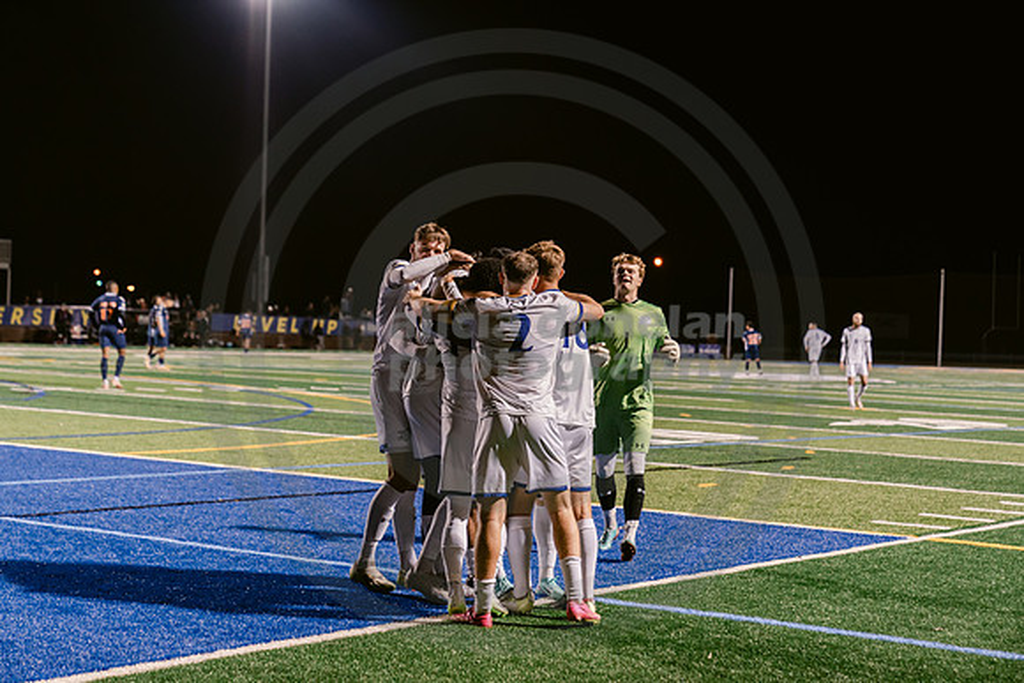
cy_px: 342
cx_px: 512
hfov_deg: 28.8
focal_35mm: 70
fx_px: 1991
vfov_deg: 19.5
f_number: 3.2
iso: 2500
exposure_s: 1/250
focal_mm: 70
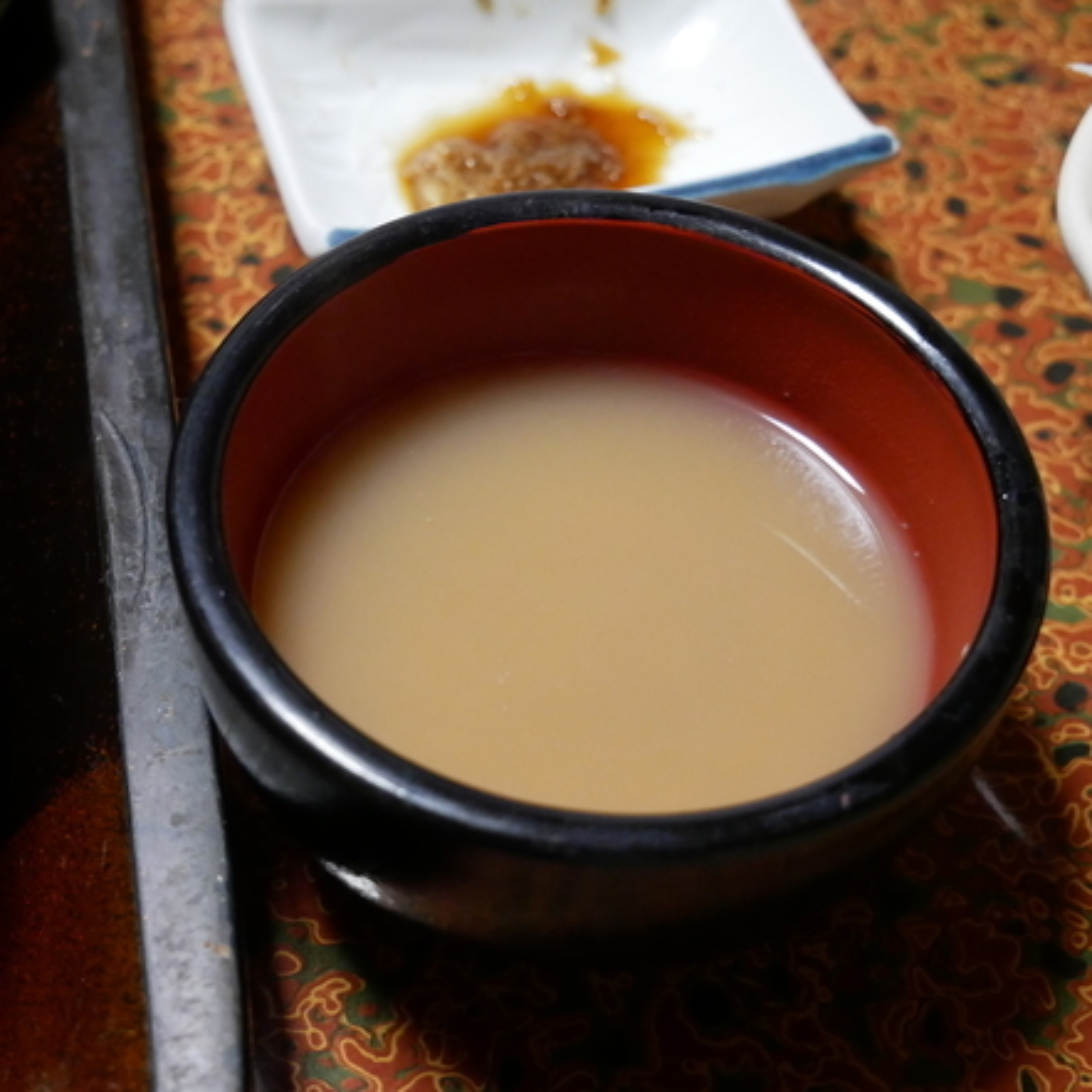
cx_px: 529
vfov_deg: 28.6
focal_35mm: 60
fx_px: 2141
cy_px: 552
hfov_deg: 28.6
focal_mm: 25
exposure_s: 1/40
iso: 3200
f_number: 4.5
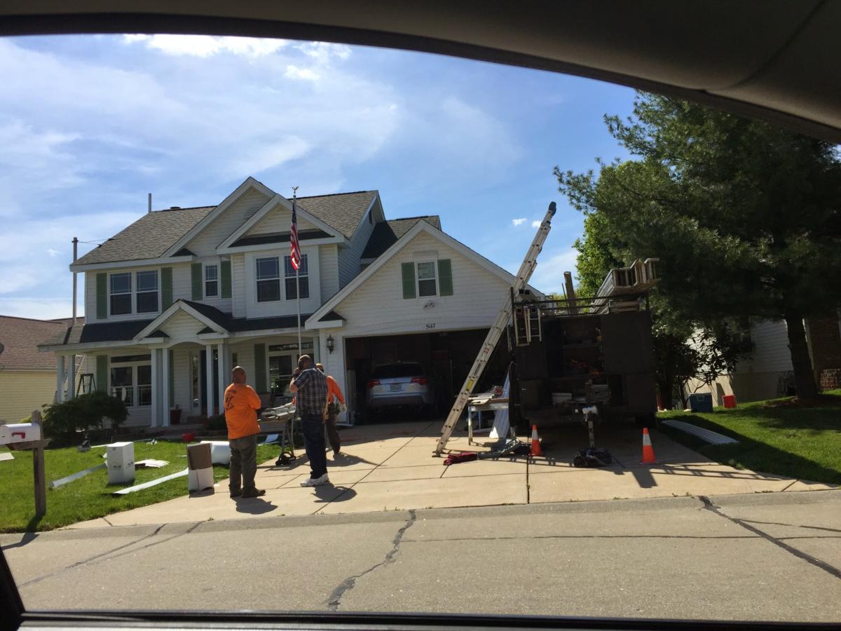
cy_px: 316
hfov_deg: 61.7
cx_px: 420
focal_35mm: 29
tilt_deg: +6.4
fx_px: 705
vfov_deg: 48.2
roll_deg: +2.3
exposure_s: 1/4405
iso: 32
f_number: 2.2
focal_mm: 4.15
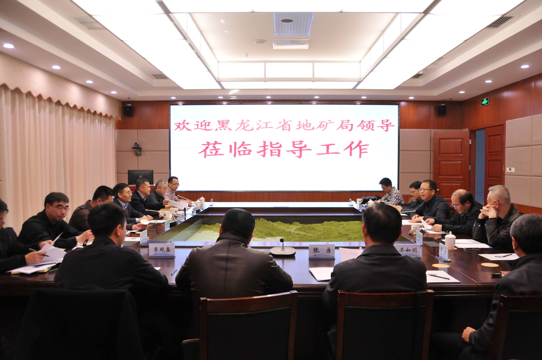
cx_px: 271
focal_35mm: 30
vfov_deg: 43.5
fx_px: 451
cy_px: 180
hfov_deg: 62.0
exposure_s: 1/80
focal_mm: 20
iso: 1000
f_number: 4.5
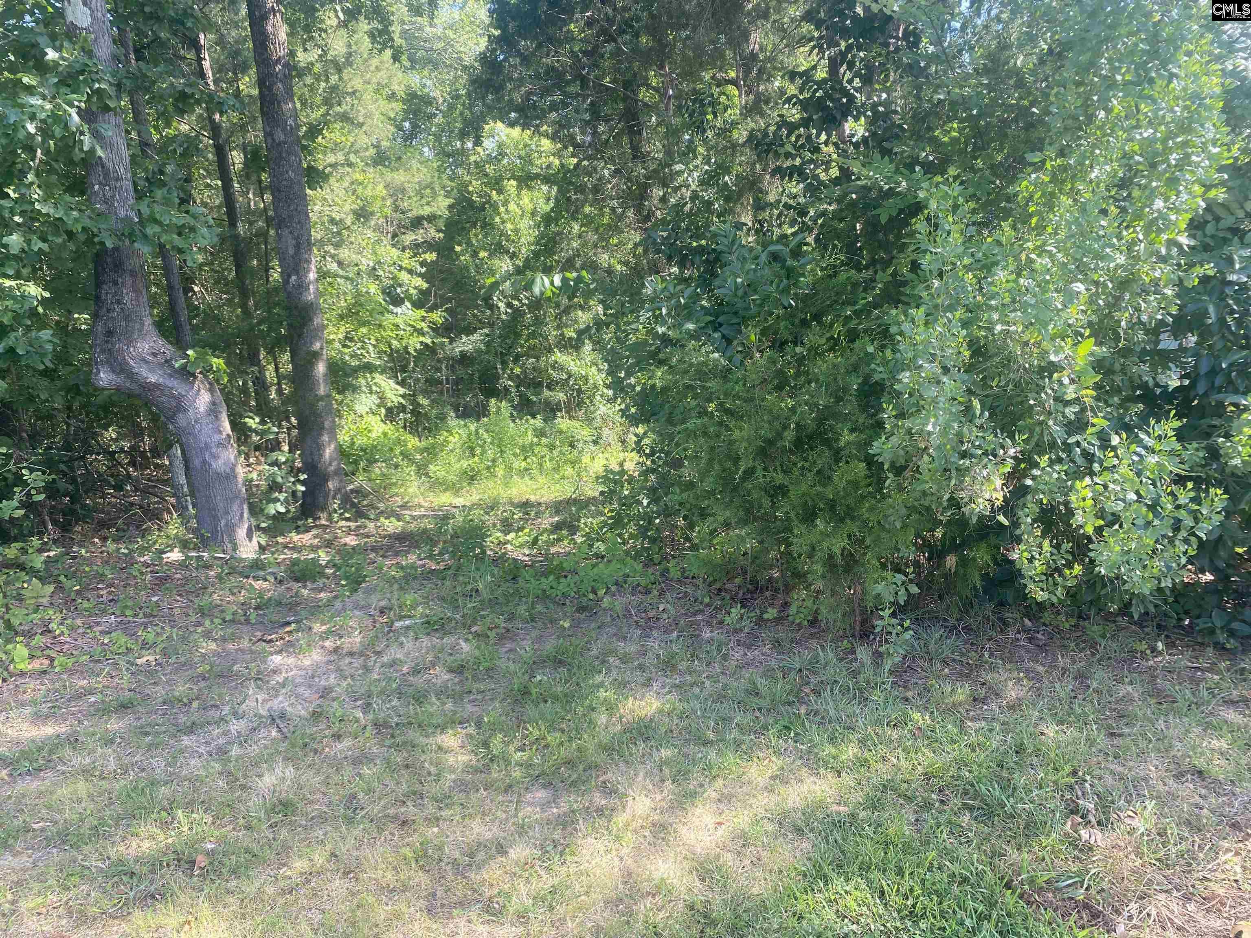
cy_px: 469
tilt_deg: -7.7
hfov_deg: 67.3
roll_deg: +4.6
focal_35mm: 26
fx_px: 940
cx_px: 626
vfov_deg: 53.1
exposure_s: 1/217
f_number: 1.8
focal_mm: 4.25
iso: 32
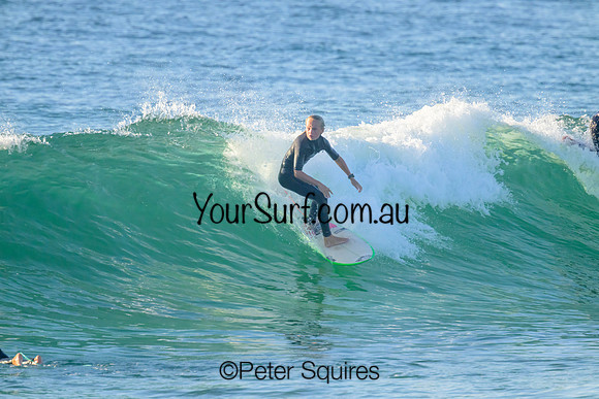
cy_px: 200
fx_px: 13314
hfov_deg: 2.6
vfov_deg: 1.7
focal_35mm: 800
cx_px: 300
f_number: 11
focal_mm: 800
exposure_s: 1/2000
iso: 2500
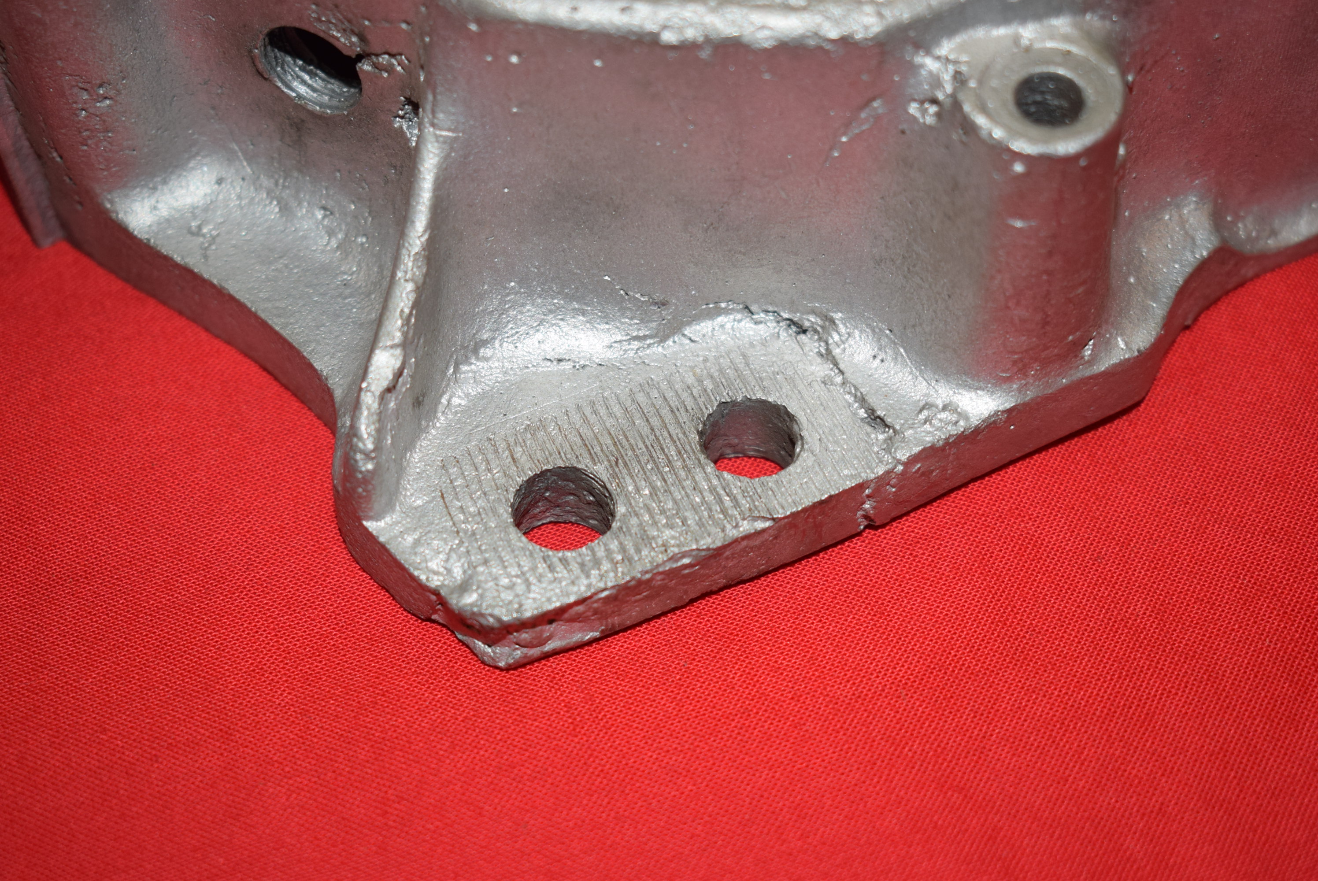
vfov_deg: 22.7
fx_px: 2198
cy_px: 440
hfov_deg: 33.4
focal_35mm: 60
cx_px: 659
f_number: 5
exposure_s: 1/200
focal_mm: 40
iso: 400
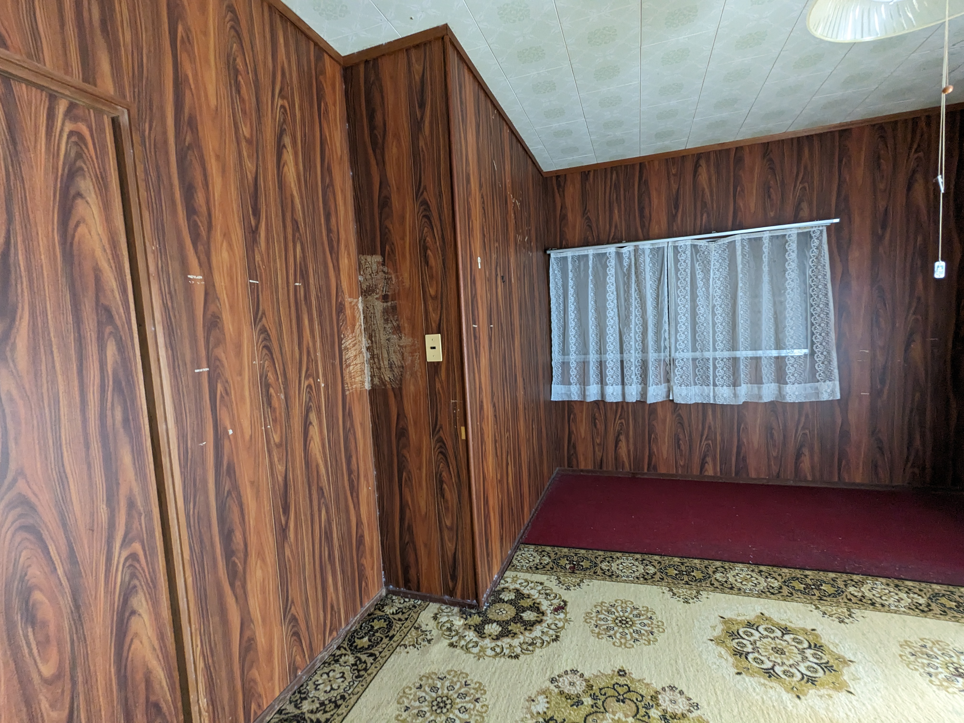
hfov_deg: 94.5
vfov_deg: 78.1
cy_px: 362
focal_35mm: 16
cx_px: 482
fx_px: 446
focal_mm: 2.35
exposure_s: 1/40
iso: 436
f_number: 2.2
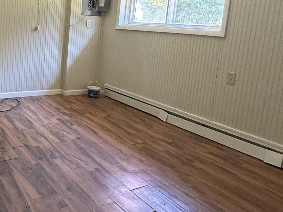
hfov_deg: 48.2
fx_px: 286
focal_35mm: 35
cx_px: 39
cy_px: 59
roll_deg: -3.6
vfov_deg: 39.8
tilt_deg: -7.3
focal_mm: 2.22
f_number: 2.2
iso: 320
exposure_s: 1/97
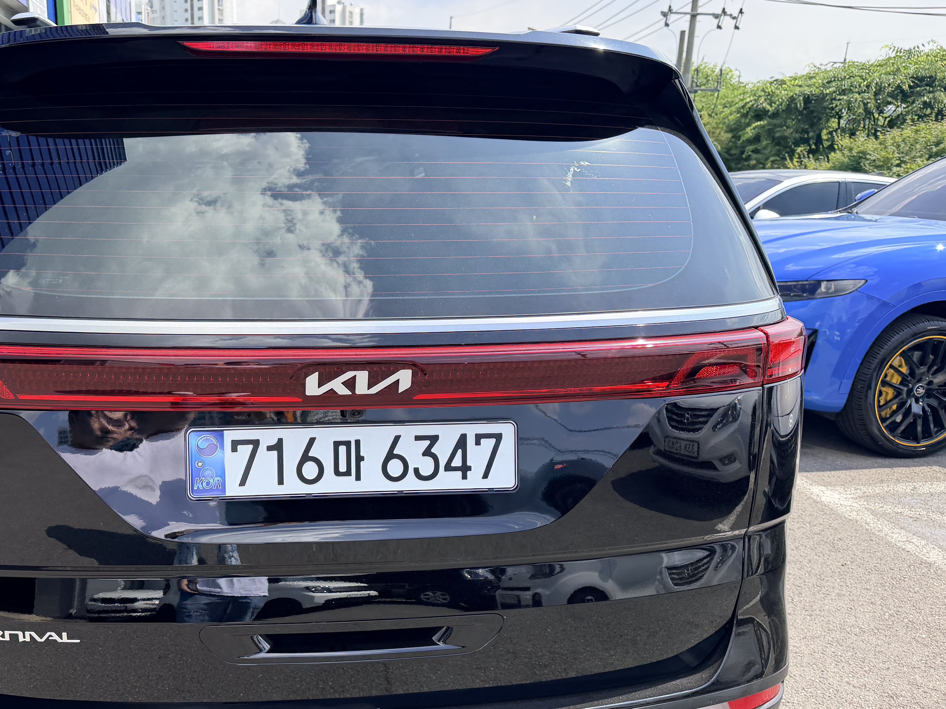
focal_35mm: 34
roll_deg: -0.6
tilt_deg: -13.2
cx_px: 305
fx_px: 929
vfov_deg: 41.7
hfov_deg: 52.8
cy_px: 412
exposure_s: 1/2110
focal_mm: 6.76
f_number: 1.78
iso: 100
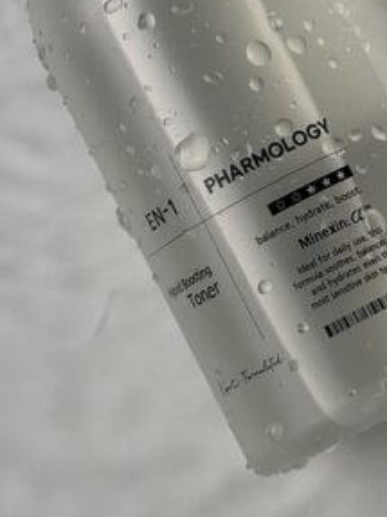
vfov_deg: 13.5
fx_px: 2163
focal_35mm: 145
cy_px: 92
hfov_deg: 10.2
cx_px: 252
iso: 32
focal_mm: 5.96
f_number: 1.6
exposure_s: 1/641
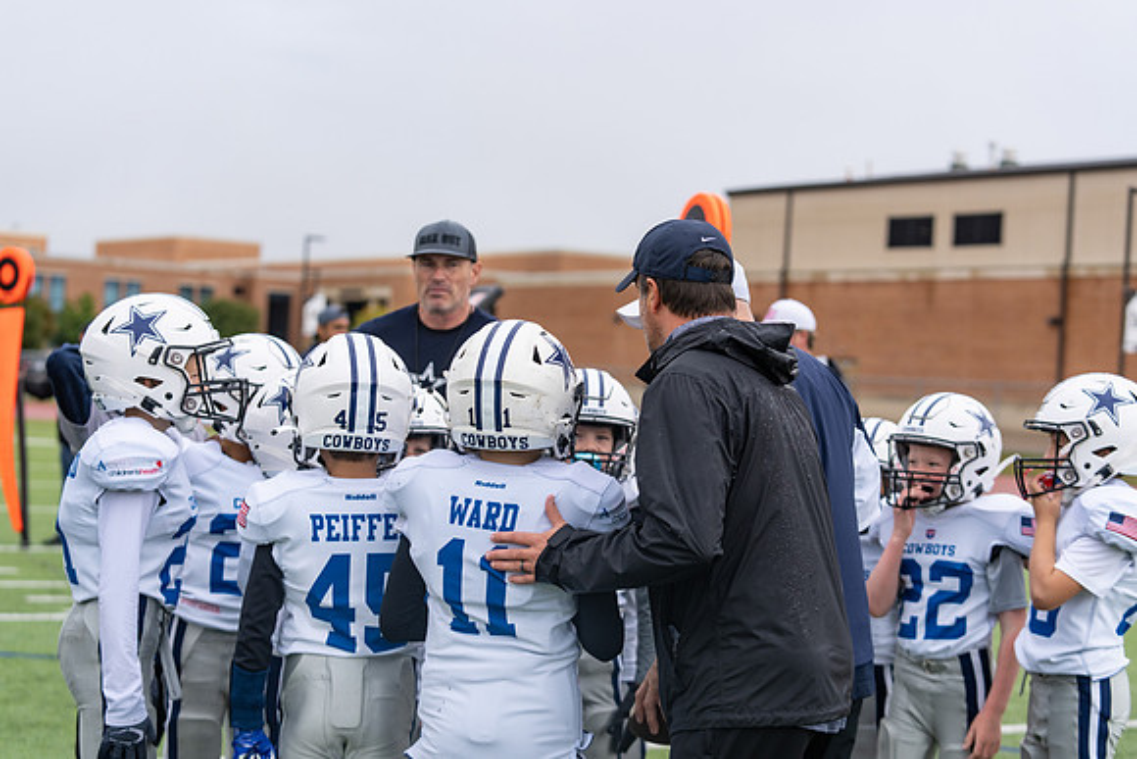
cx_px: 568
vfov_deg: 19.5
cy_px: 380
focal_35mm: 70
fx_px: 2211
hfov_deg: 28.8
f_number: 3.5
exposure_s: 1/1250
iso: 250
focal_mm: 70
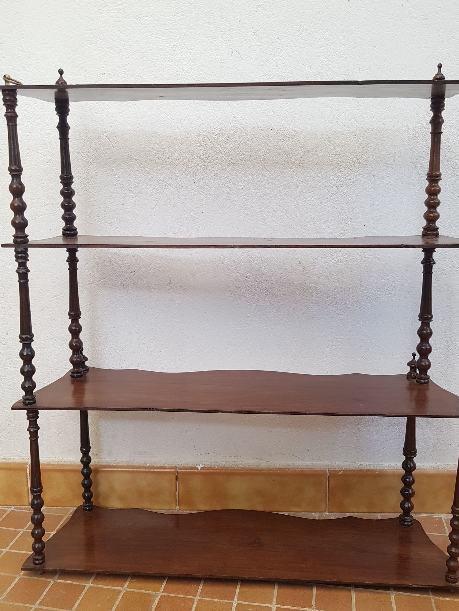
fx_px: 548
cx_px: 254
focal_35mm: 31
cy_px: 285
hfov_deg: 45.4
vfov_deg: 58.3
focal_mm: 4.2
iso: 50
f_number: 1.7
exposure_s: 1/104
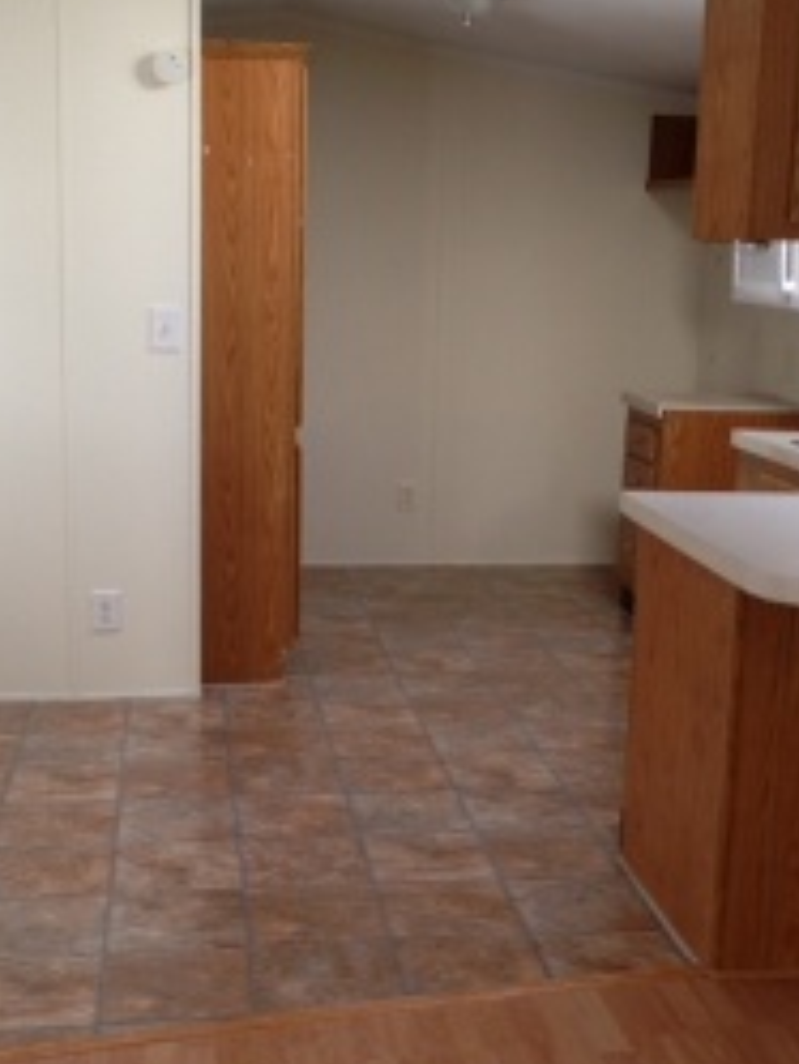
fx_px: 1630
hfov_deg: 27.5
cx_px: 402
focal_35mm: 53
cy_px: 538
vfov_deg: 36.2
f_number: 2.4
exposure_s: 1/24
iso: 50
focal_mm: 4.13
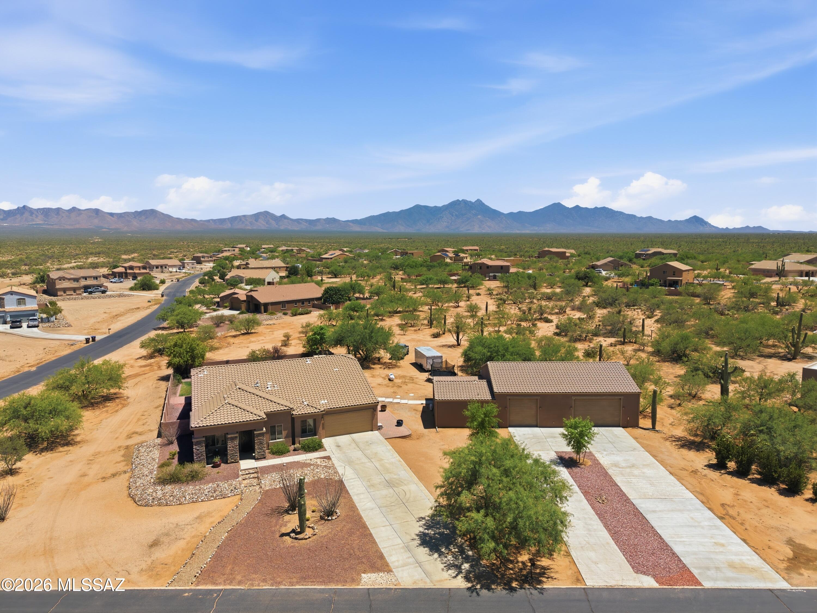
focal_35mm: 24
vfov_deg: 56.8
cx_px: 408
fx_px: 566
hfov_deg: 71.6
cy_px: 306
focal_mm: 8.7
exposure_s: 1/6000
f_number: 1.8
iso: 130
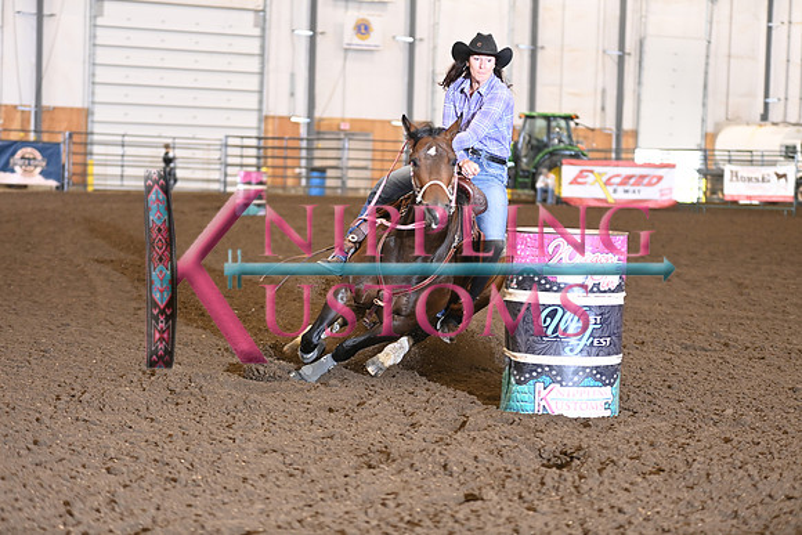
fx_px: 2117
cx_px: 401
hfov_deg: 21.5
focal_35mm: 95
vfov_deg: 14.4
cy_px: 268
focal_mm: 95
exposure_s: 1/250
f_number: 2.8
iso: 1600
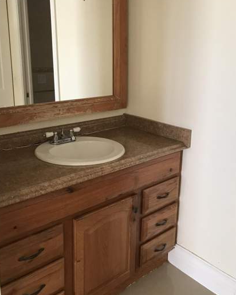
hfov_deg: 43.4
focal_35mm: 34
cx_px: 120
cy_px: 122
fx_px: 296
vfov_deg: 52.5
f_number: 1.8
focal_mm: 3.99
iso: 40
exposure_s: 1/30
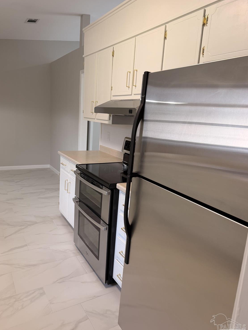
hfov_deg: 54.9
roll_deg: -3.9
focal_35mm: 25
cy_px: 166
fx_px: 239
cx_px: 122
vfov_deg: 69.4
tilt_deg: -11.8
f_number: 1.78
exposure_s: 1/120
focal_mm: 6.76
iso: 125
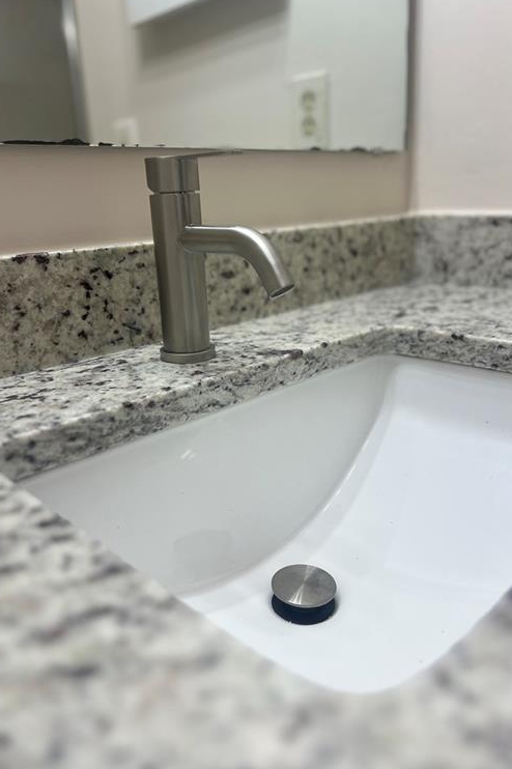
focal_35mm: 28
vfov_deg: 65.5
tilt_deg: -17.2
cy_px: 388
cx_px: 251
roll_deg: +3.5
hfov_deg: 46.4
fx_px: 598
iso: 64
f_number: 1.5
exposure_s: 1/120
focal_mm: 5.7
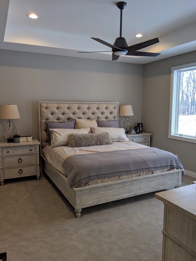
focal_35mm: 27
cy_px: 130
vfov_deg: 65.3
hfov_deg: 51.4
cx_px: 98
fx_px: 204
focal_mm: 4.44
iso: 111
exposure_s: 1/120
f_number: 1.8
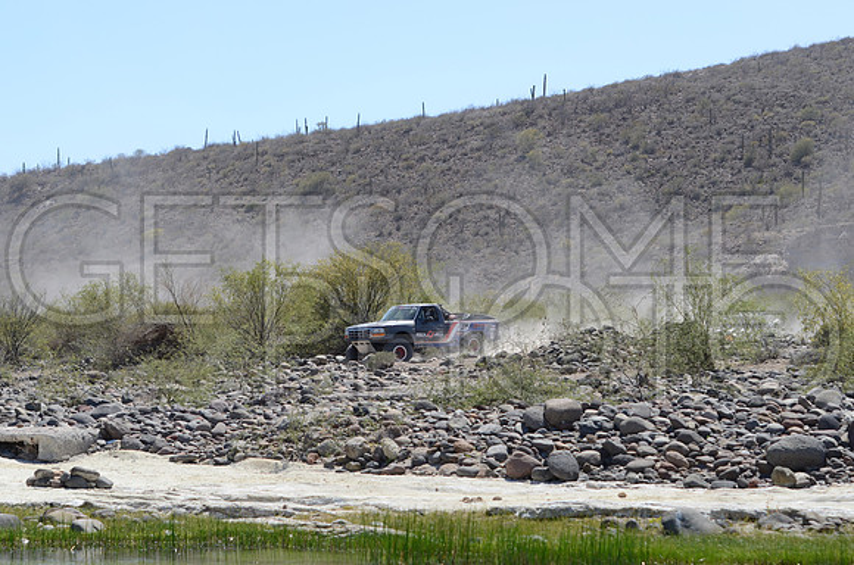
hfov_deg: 19.5
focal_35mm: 105
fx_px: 2485
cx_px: 427
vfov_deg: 13.0
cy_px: 282
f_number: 4
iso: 125
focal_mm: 70
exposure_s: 1/1250
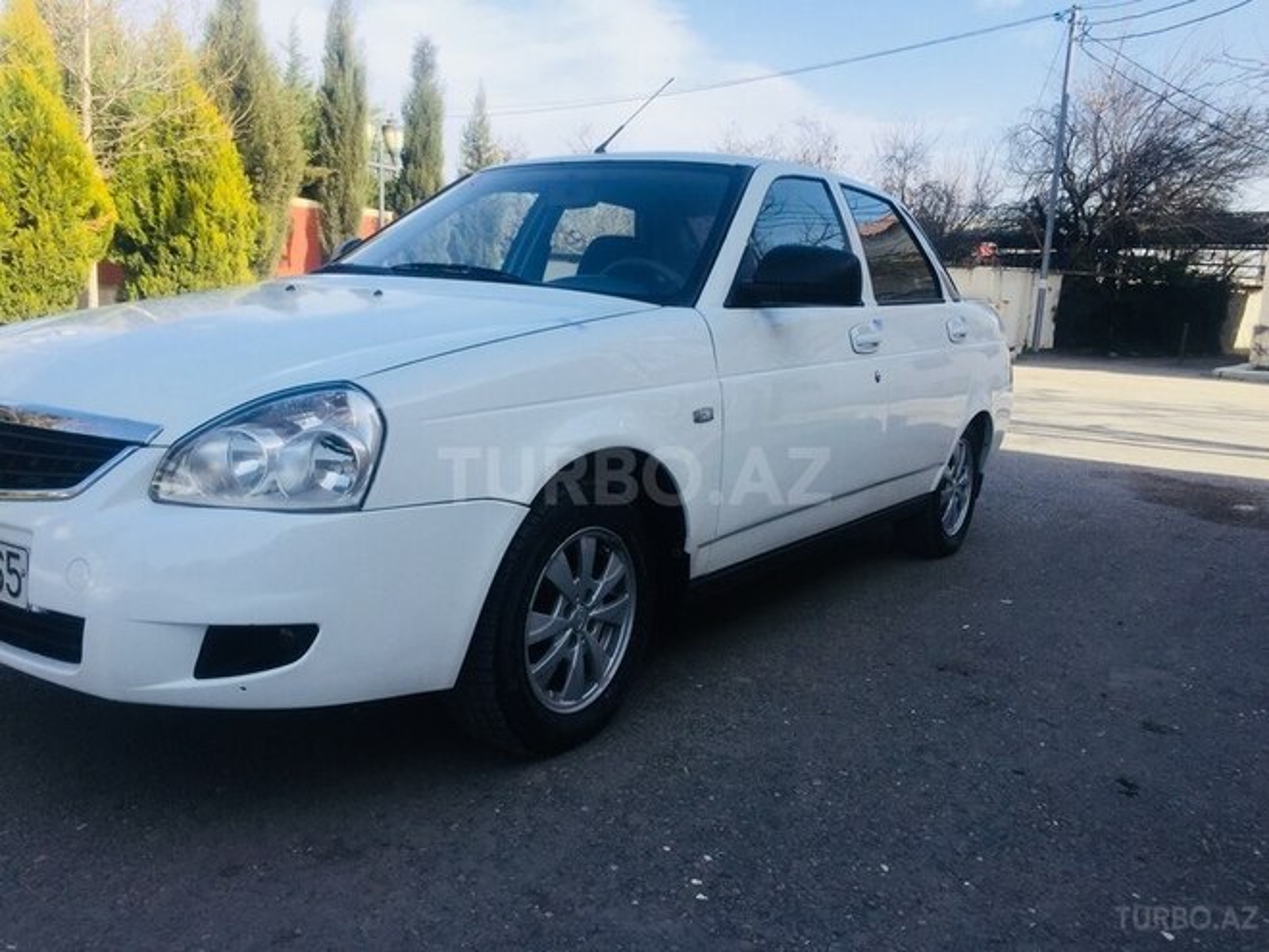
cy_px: 476
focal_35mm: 29
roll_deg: -2.4
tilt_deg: -9.6
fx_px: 1063
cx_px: 634
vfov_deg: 48.2
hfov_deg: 61.7
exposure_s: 1/842
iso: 32
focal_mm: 4.15
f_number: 2.2
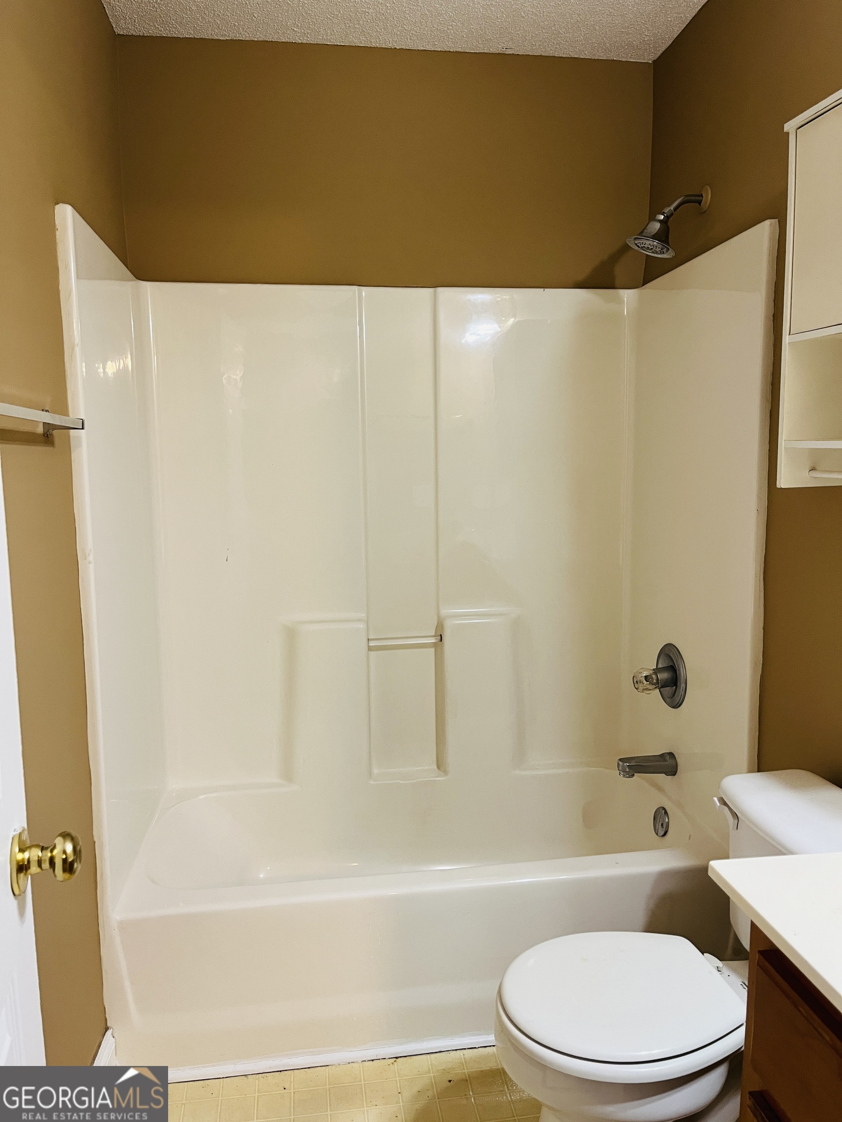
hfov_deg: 53.1
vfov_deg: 67.3
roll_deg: +0.5
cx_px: 421
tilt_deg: -8.3
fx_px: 843
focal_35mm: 26
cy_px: 561
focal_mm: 5.1
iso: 125
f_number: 1.6
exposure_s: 1/72
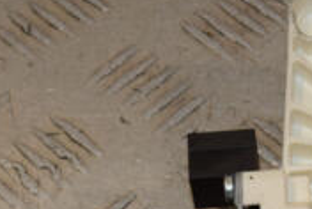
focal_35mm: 255
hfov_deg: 8.0
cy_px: 244
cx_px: 243
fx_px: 2214
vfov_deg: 5.4
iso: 800
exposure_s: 1/200
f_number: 10
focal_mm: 50
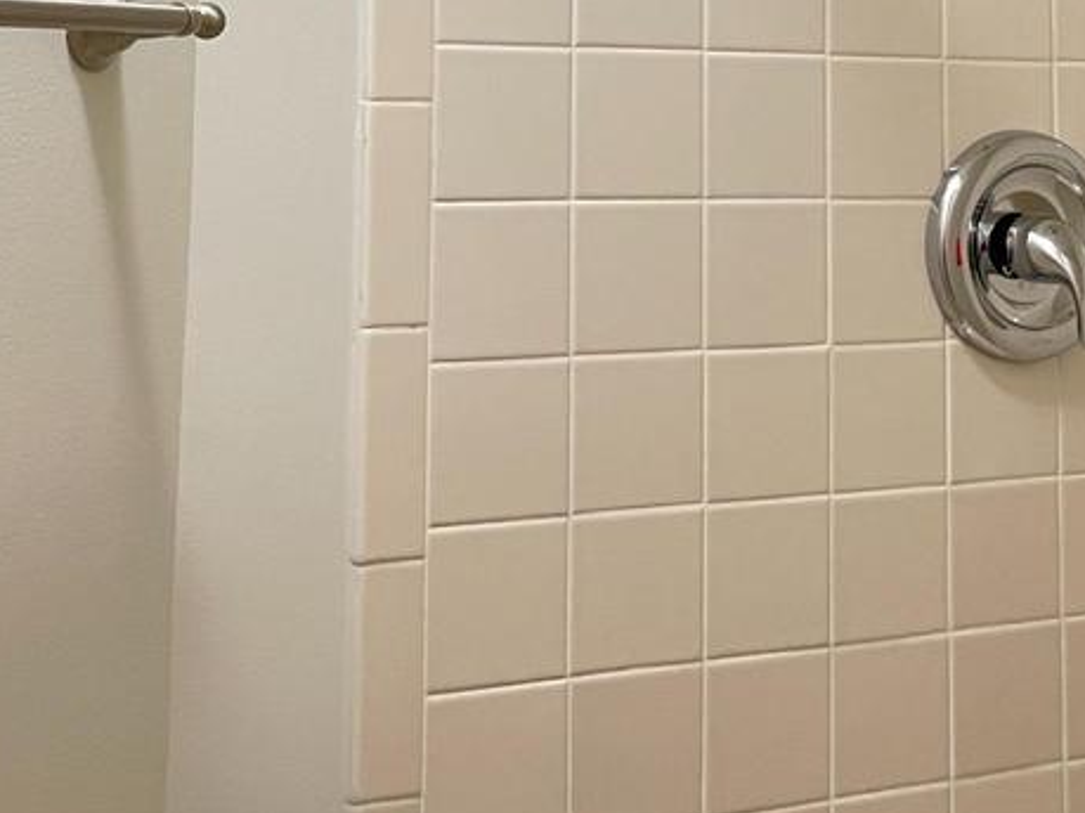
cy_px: -21
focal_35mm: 58
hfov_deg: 33.1
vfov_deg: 24.0
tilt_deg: +4.8
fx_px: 1817
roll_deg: -1.3
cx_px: 428
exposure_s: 1/60
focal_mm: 4.2
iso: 320
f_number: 1.6
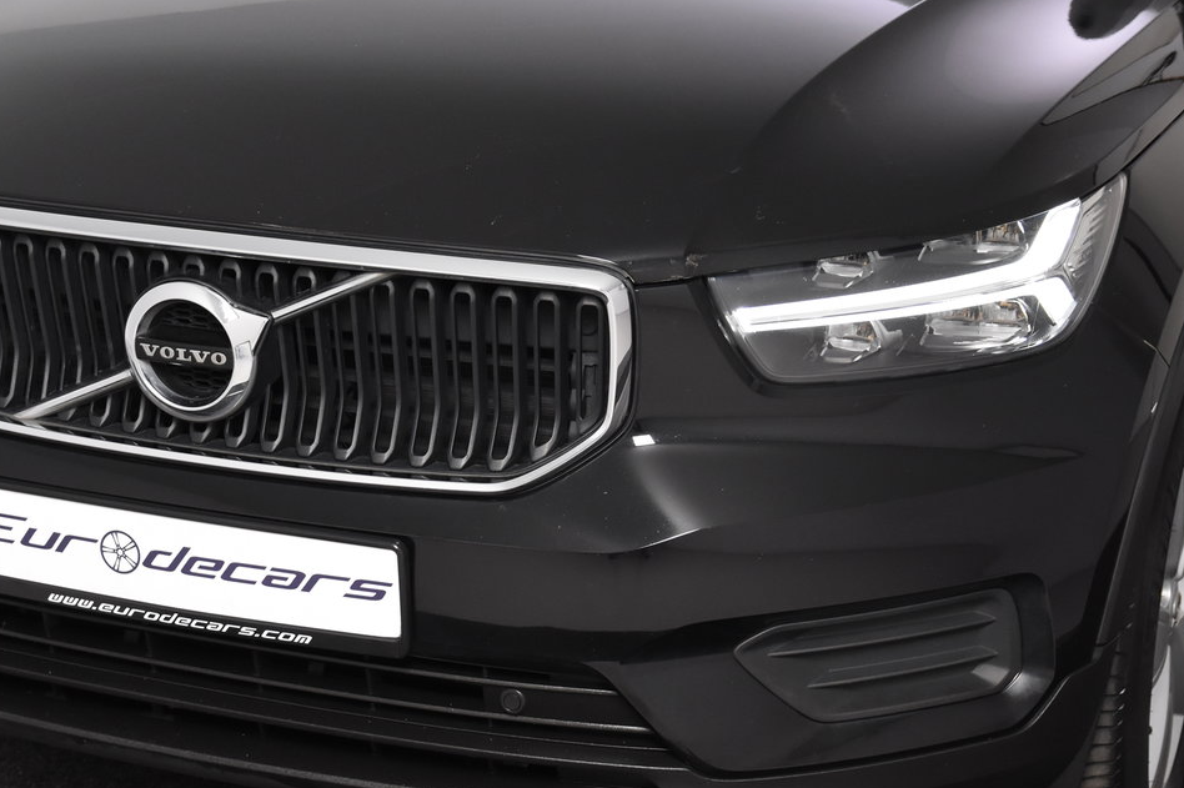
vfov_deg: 17.7
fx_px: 2531
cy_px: 459
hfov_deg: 26.3
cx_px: 463
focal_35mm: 77
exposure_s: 1/100
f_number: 5
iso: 1600
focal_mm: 38
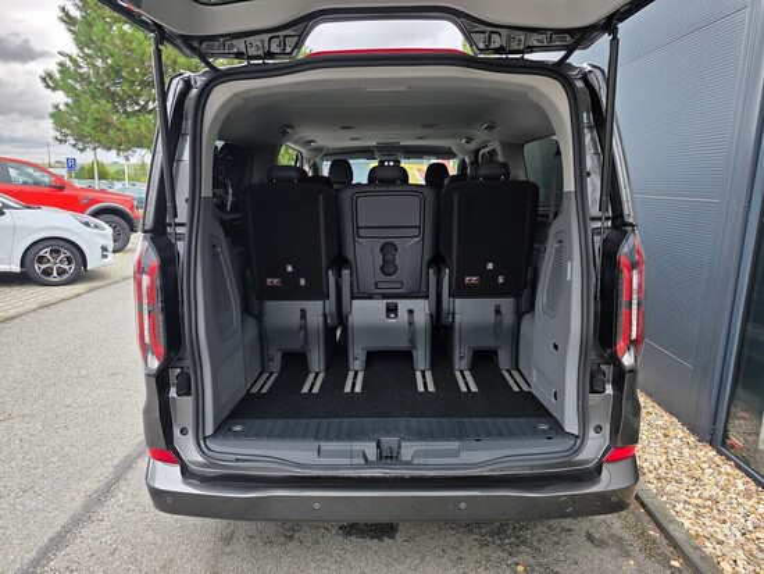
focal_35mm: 23
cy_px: 287
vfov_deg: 58.9
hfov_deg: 73.9
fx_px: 508
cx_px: 382
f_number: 1.7
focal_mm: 6.3
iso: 40
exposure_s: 1/359
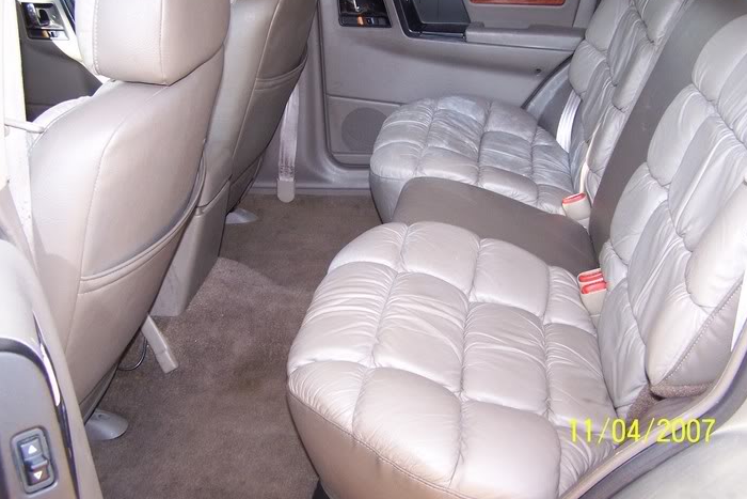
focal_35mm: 40
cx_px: 377
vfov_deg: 33.4
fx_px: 830
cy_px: 219
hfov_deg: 48.4
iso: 160
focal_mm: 6.3
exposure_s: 1/60
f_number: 2.8
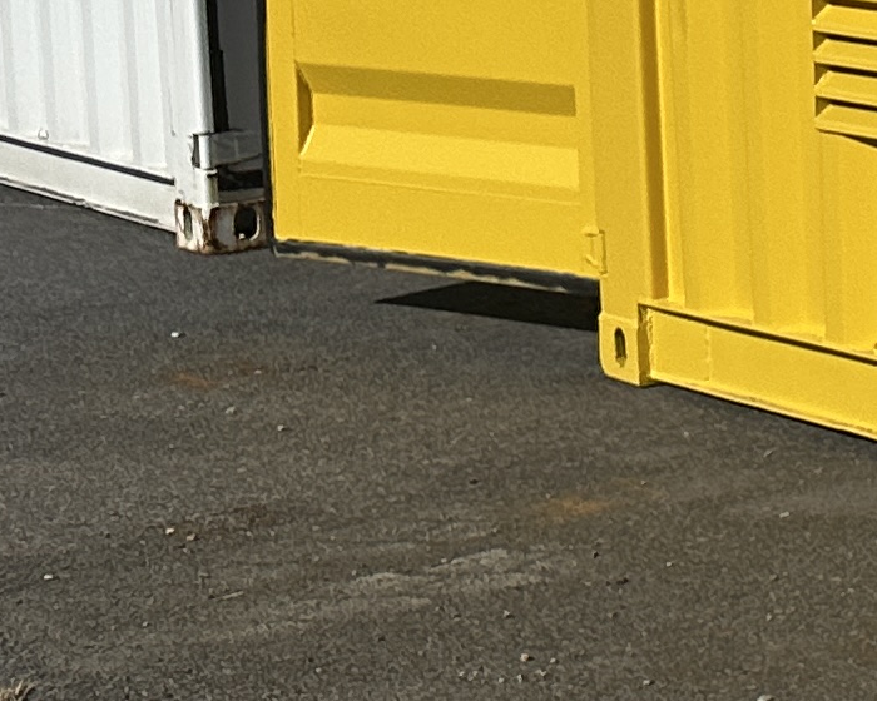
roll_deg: +0.4
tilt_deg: -2.3
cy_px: -150
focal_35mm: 135
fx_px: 3504
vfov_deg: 11.2
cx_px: 2513
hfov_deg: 10.6
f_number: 1.78
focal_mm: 6.86
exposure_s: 1/15625
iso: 100
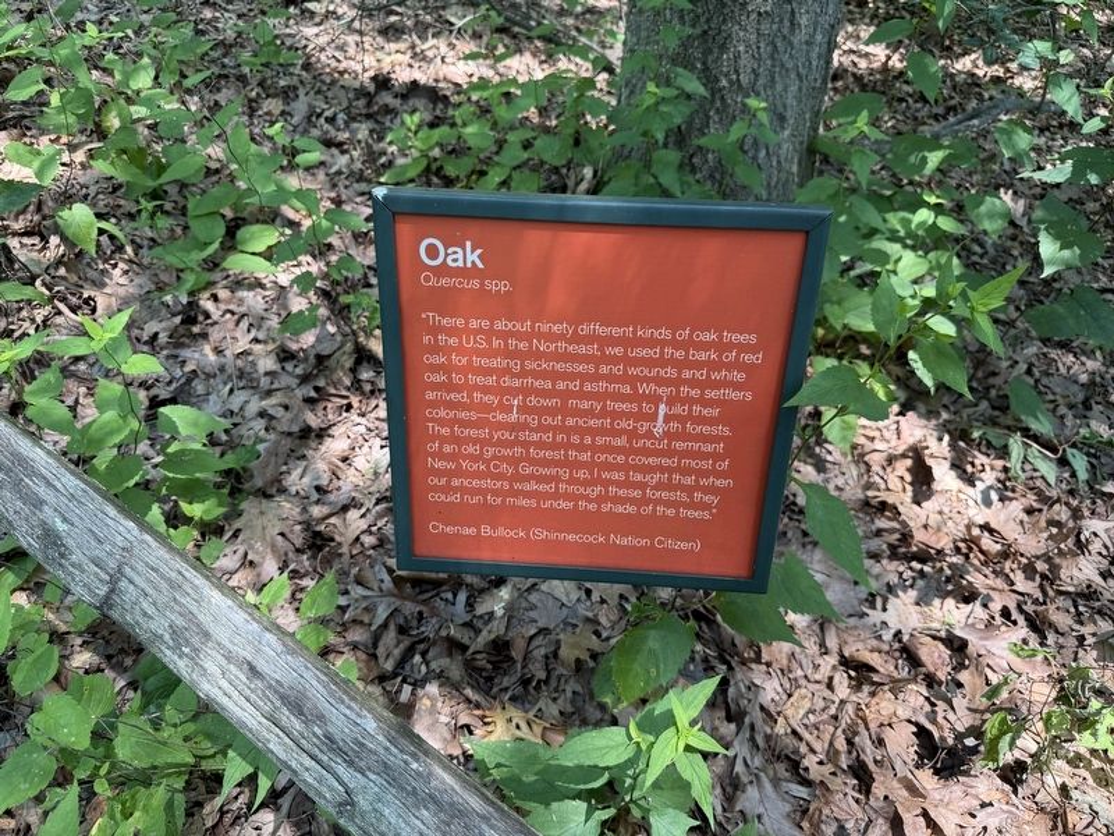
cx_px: 557
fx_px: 772
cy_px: 418
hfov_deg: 71.6
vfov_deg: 56.8
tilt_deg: -38.7
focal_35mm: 24
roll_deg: -3.5
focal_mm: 6.76
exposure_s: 1/132
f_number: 1.78
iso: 50
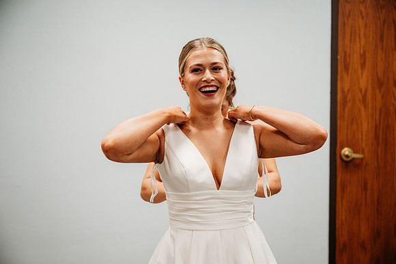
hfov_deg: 41.1
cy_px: 132
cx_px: 198
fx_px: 528
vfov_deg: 28.0
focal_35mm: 48
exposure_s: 1/320
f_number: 3.2
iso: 2000
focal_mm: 48
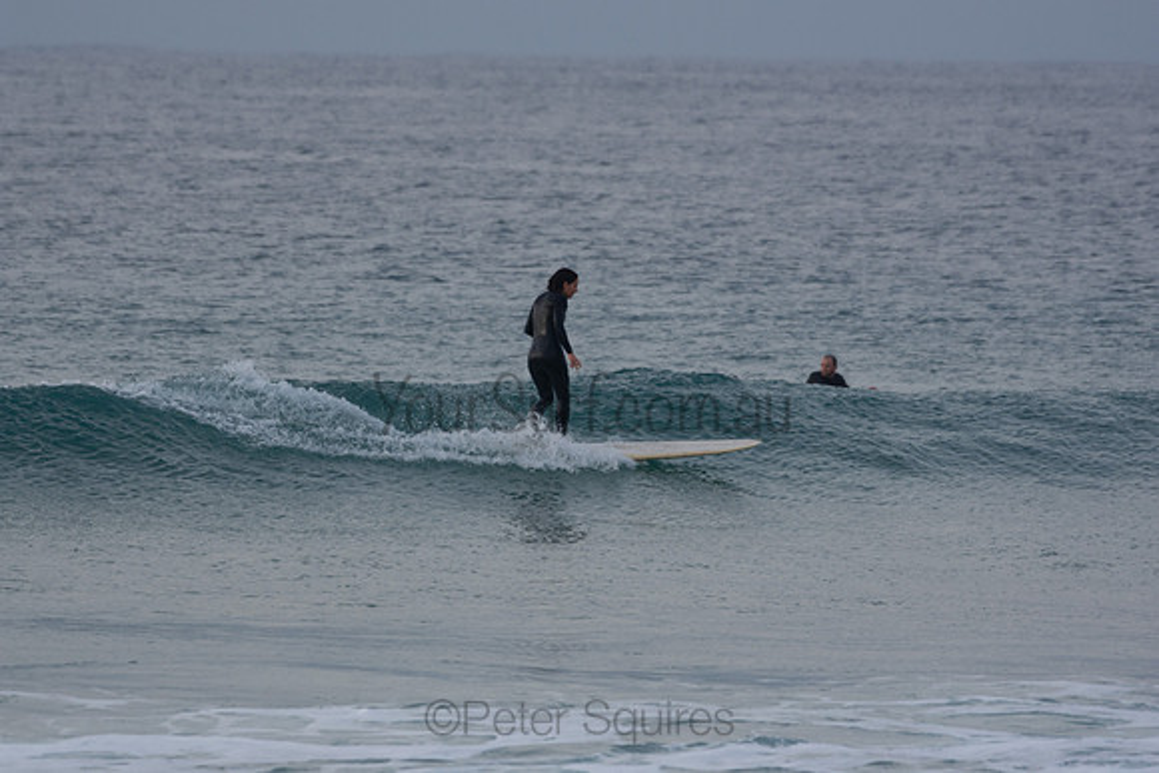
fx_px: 15456
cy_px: 386
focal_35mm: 480
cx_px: 580
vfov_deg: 2.9
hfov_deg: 4.3
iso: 400
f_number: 5.6
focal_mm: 320
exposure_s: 1/1600
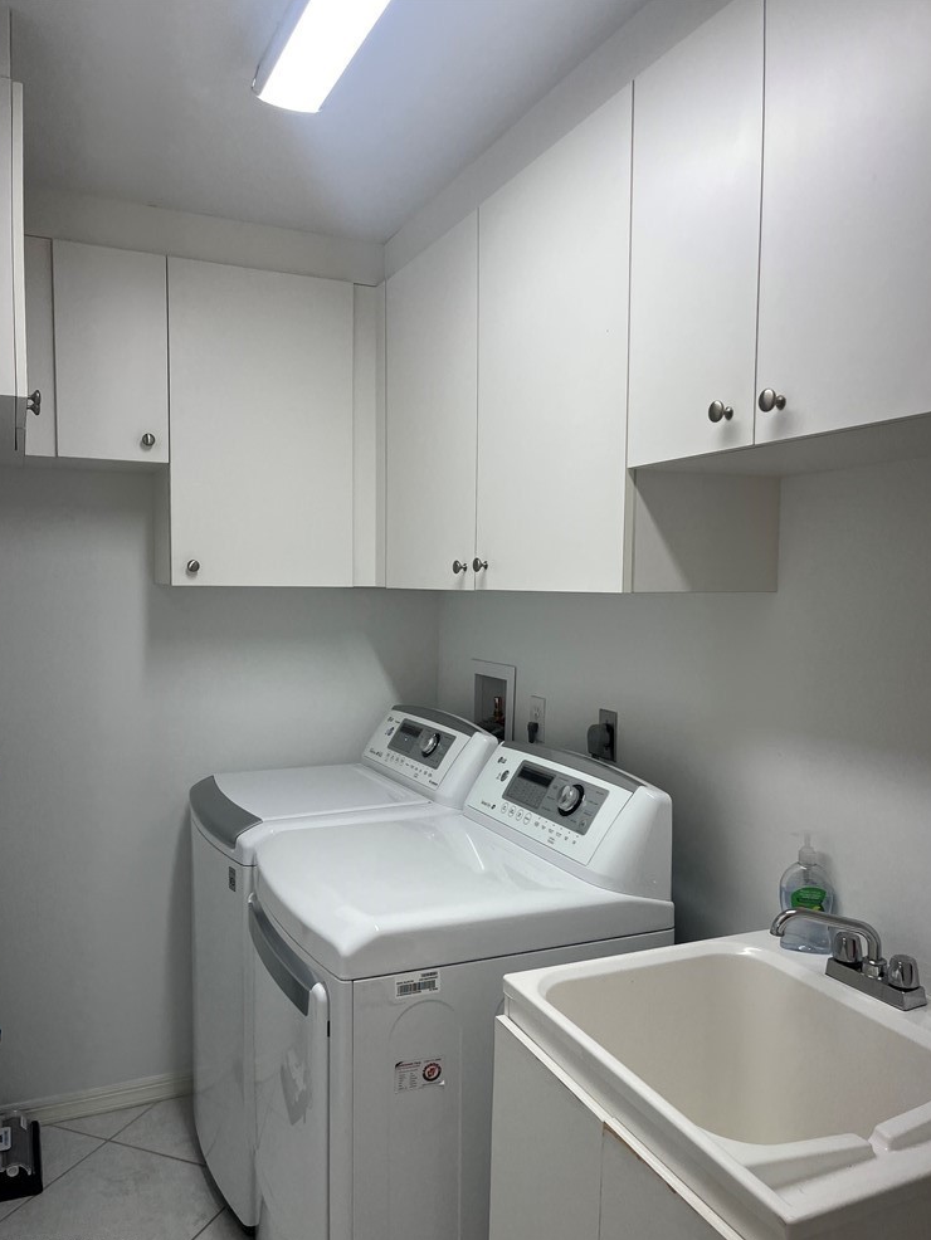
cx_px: 464
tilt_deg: -3.9
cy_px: 640
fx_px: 968
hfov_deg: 51.4
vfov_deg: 65.3
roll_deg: -0.2
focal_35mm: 27
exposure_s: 1/120
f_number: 1.6
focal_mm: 5.1
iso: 40
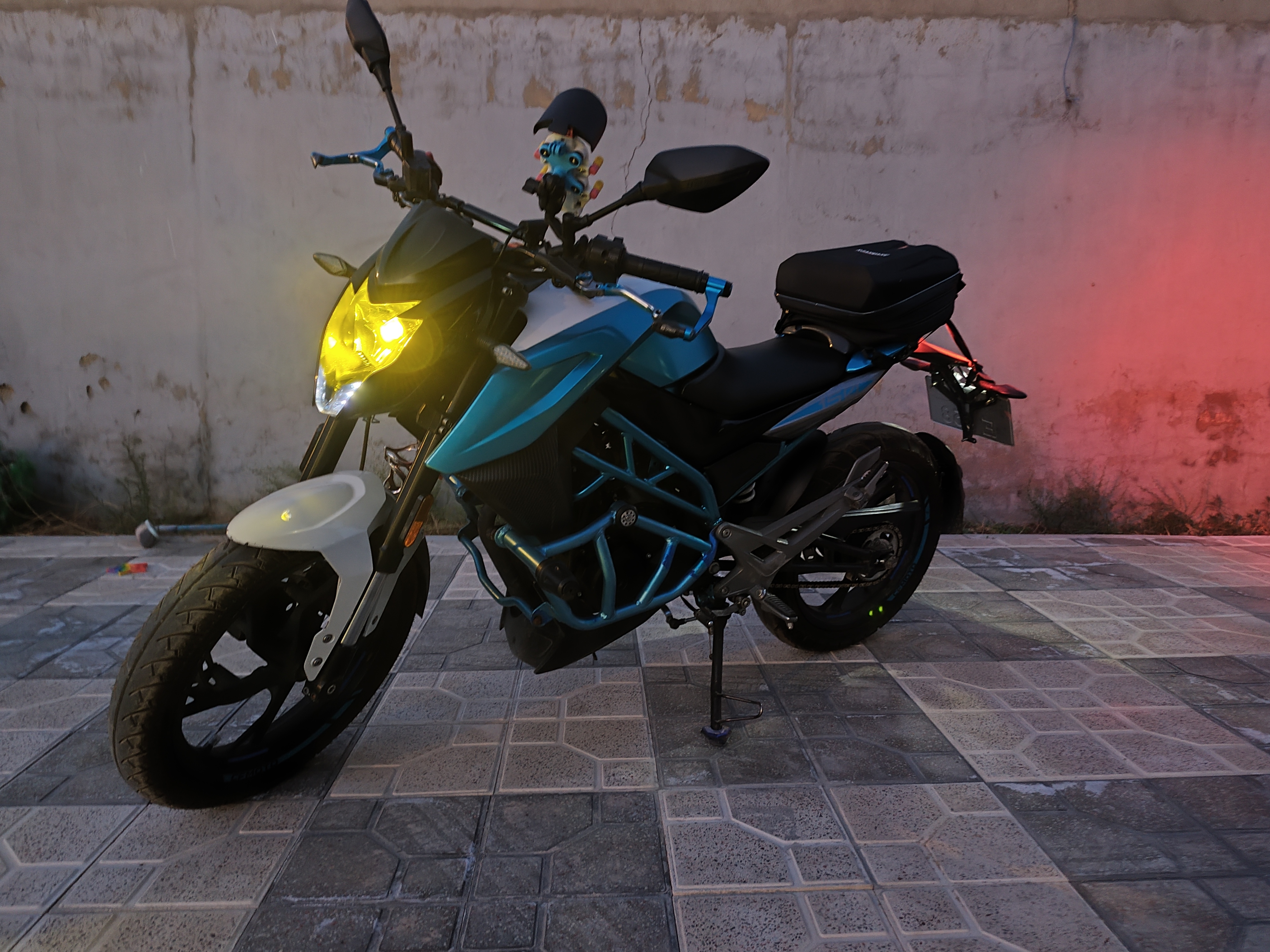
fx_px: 844
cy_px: 476
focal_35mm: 23
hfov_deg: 73.9
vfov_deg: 58.9
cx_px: 635
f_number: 1.65
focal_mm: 6.19
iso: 5000
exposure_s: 1/20
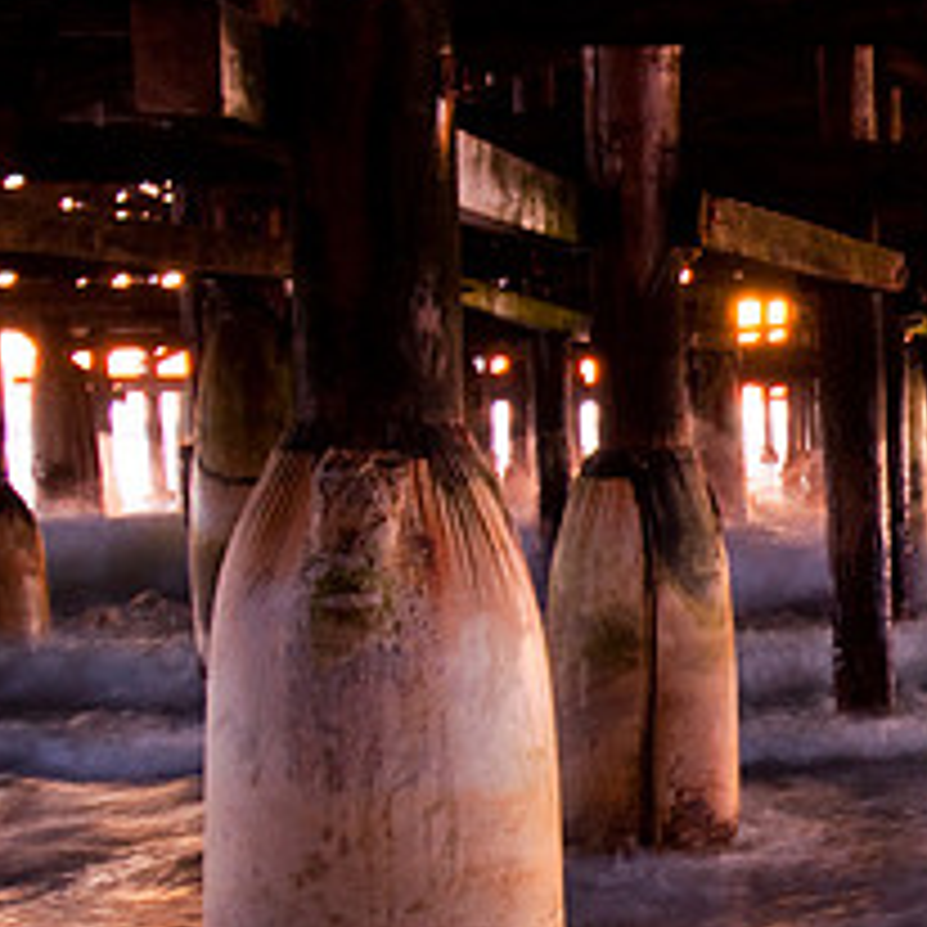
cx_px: 1076
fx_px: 2606
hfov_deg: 19.2
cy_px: 659
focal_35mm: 86
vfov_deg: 20.1
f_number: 4
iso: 200
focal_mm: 24
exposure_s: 1.6
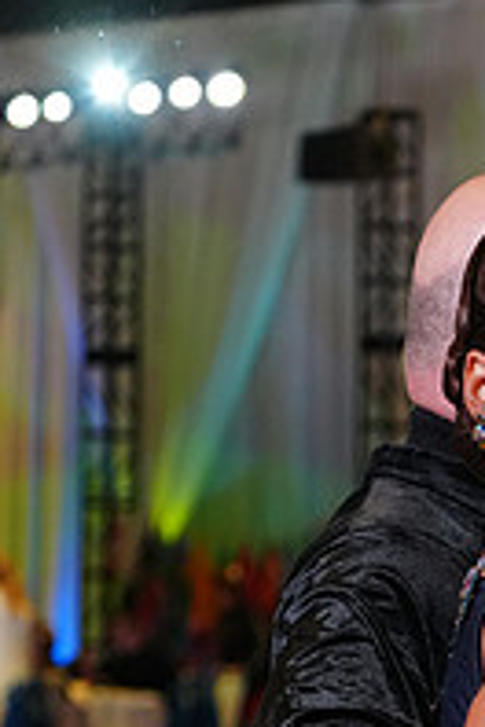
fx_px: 4142
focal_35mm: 205
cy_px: 988
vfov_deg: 9.8
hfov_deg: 6.6
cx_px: 700
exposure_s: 1/400
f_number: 4
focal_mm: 70
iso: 2500
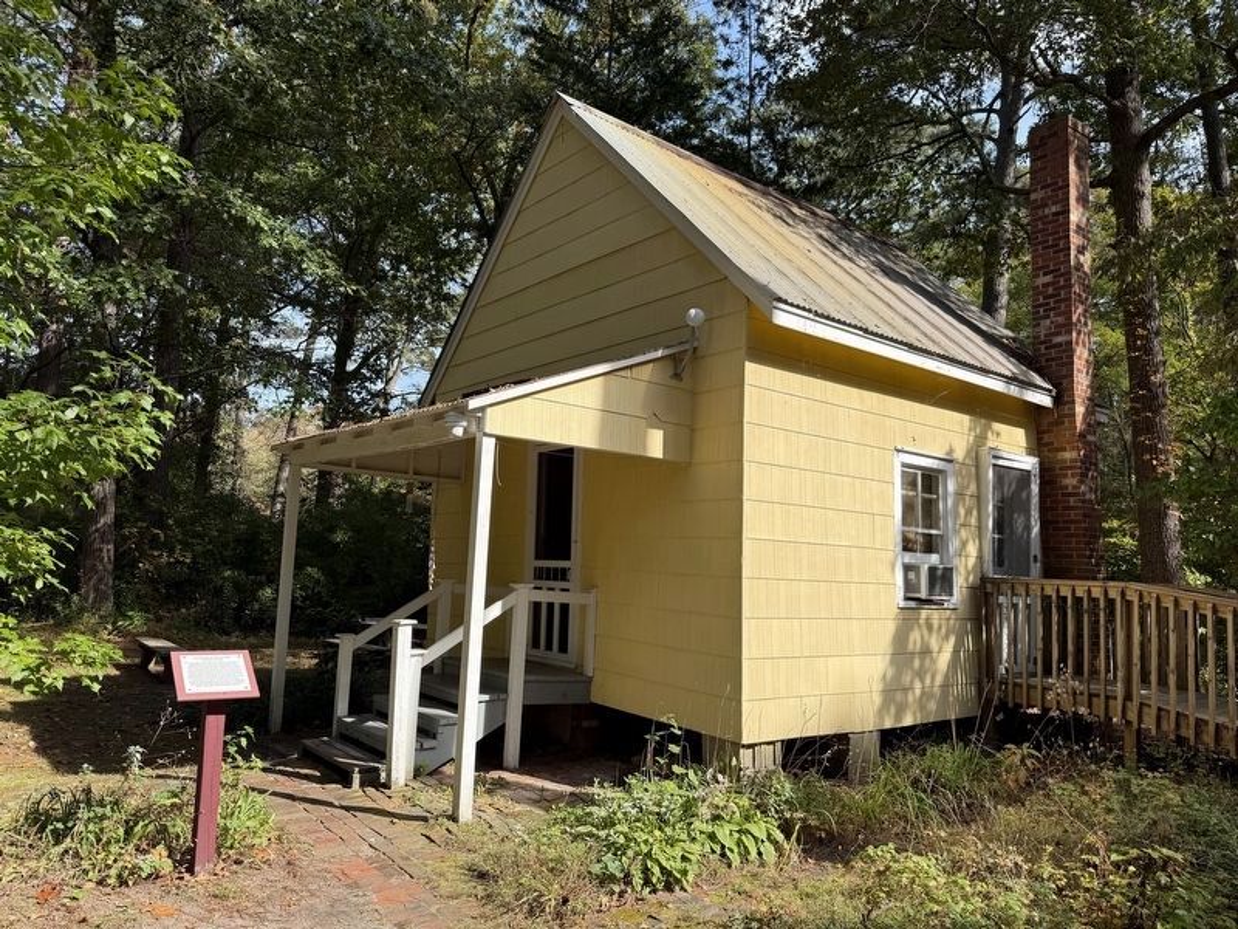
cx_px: 619
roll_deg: -2.3
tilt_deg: +7.3
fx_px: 858
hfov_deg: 71.6
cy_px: 464
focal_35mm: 24
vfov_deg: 56.8
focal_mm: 6.76
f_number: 1.78
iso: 80
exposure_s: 1/2299
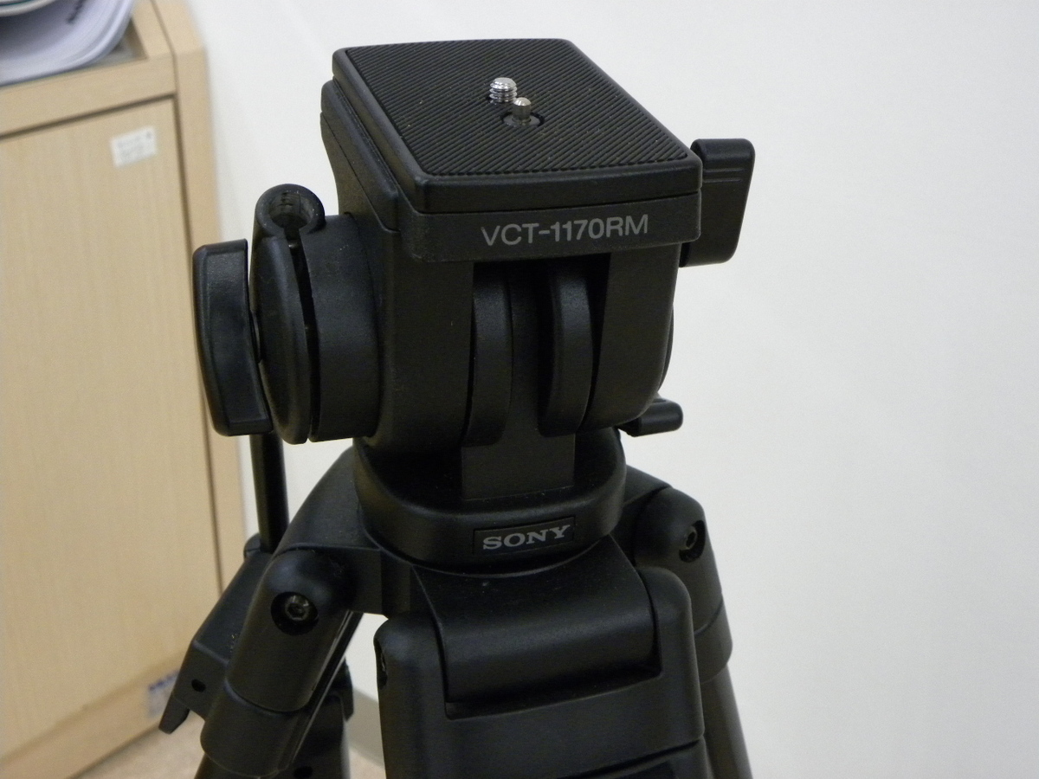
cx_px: 520
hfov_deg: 41.2
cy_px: 390
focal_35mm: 46
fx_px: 1381
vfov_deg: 31.5
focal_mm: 8.2
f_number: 3.2
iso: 400
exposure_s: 1/154
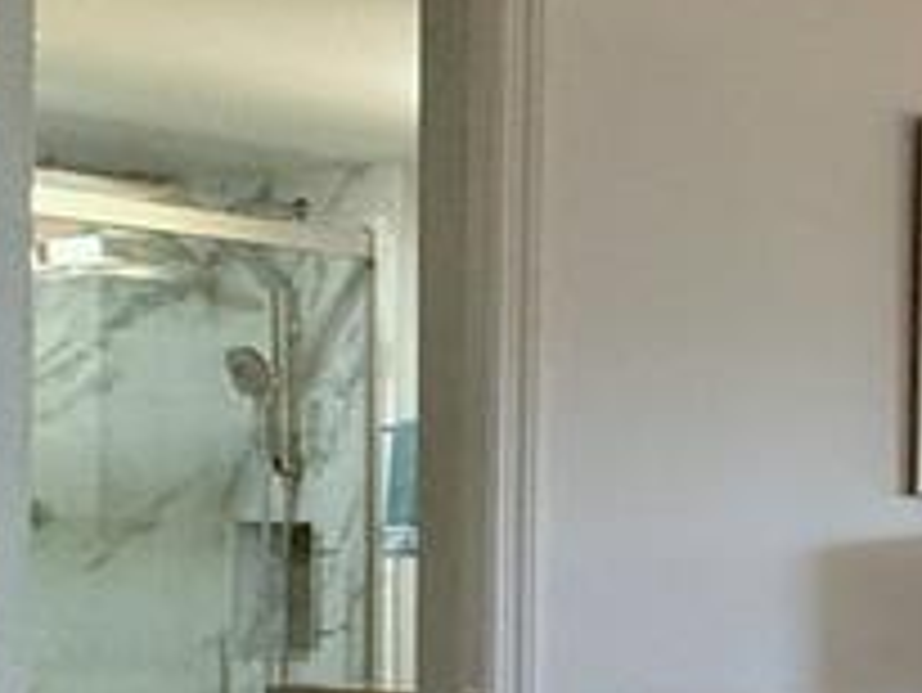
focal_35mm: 70
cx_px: 2163
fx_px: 1866
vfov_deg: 20.7
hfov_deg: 15.6
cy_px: 594
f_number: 2.2
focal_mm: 2.22
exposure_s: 1/120
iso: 250
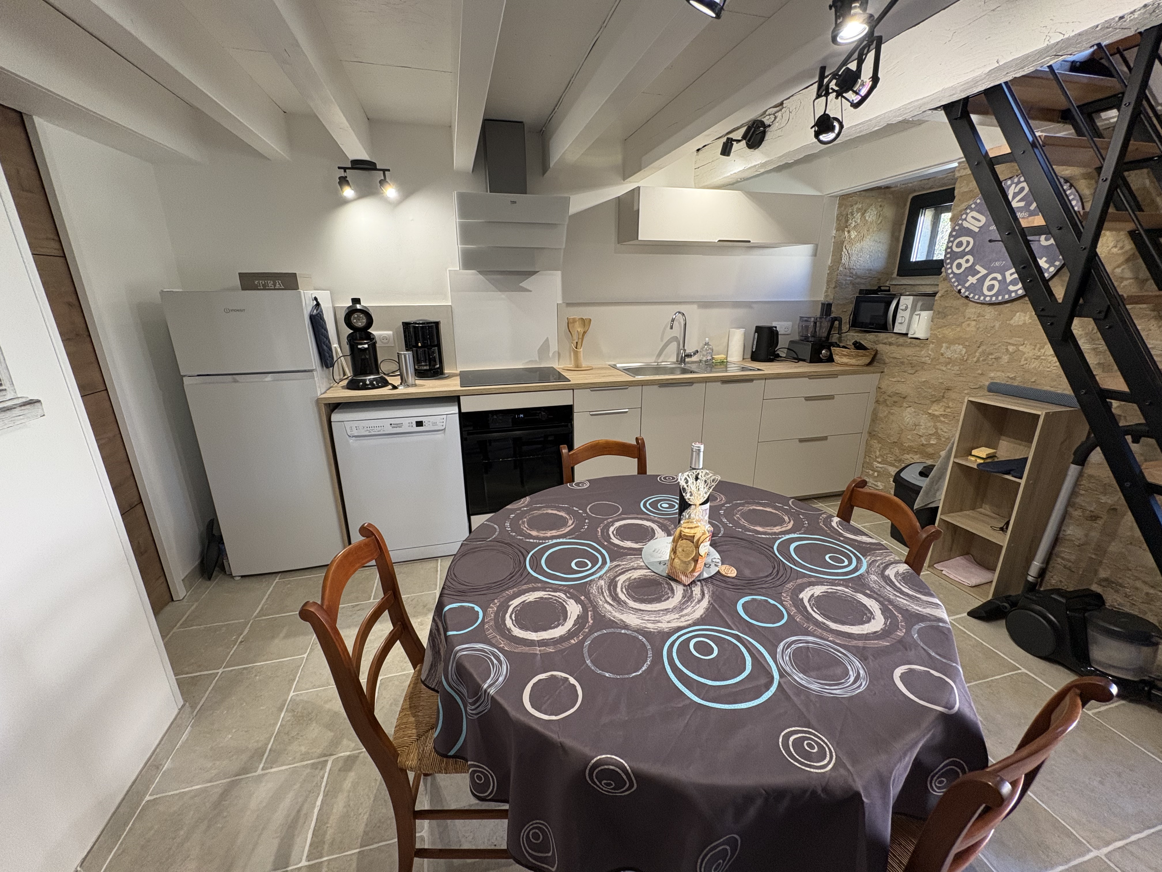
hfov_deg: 102.1
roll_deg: +0.9
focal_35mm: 14
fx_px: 470
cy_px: 436
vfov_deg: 85.7
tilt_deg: -17.2
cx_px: 581
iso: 200
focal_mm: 2.22
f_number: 2.2
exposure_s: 1/99
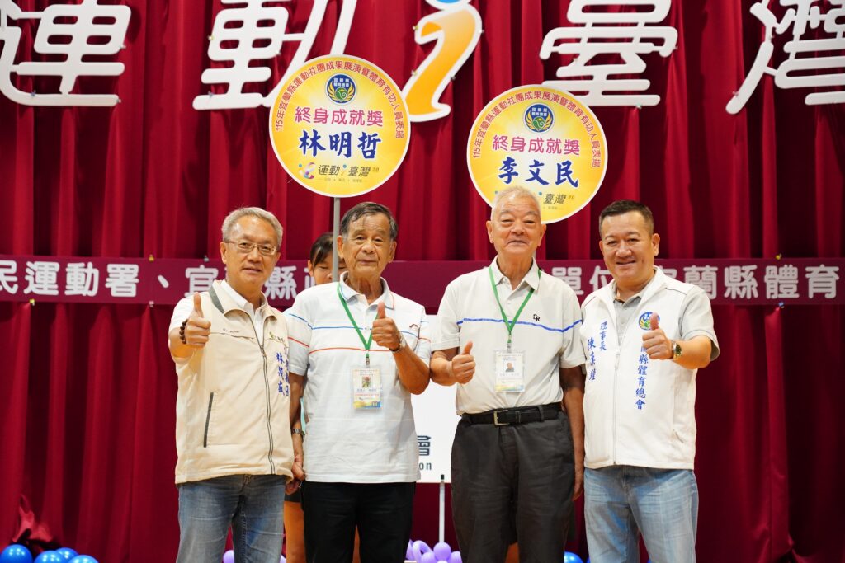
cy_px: 282
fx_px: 1573
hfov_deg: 30.1
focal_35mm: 67
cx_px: 422
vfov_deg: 20.3
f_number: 4
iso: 8000
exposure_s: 1/250
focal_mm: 67
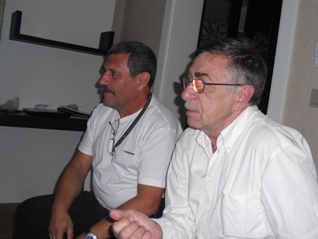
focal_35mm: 40
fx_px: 367
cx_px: 176
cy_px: 121
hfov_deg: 46.7
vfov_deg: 35.9
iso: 100
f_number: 3.1
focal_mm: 6.3
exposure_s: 1/60
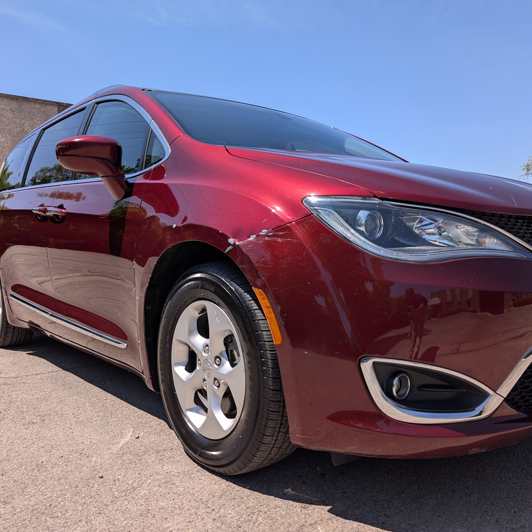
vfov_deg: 55.6
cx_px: 305
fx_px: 504
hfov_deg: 55.4
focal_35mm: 29
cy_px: 267
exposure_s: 1/1527
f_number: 1.68
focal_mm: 6.9
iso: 22
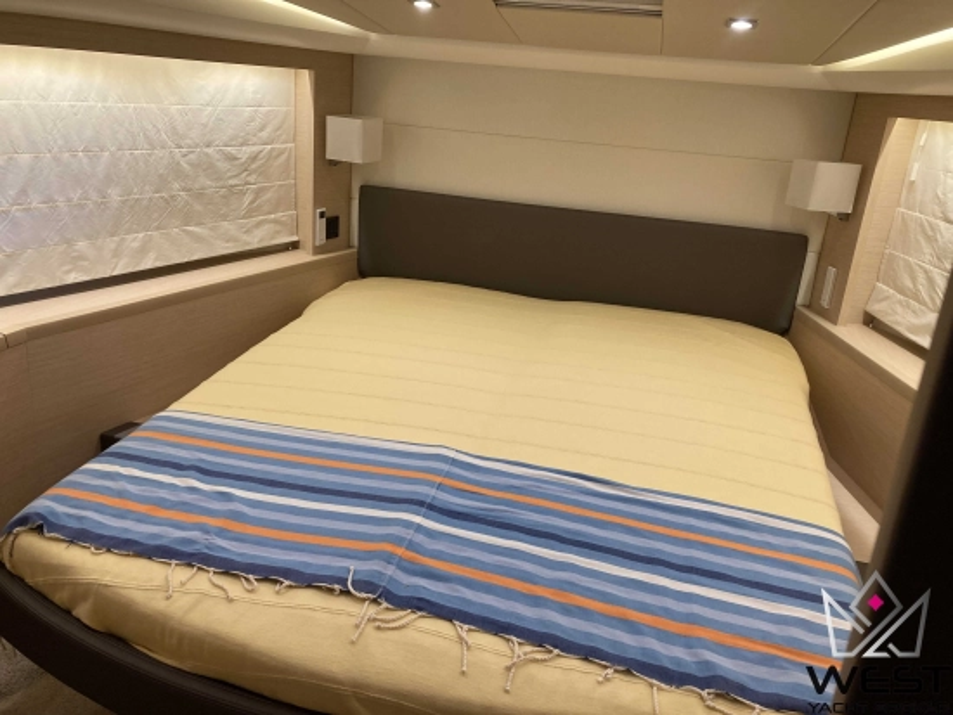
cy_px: 358
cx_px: 476
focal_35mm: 28
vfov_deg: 49.8
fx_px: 771
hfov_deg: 63.4
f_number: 1.8
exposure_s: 1/60
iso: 100
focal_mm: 3.99
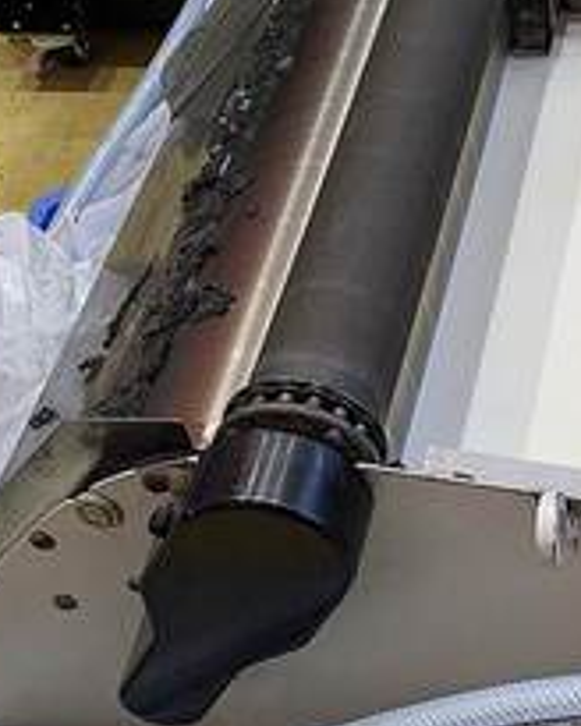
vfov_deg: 24.8
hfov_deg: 18.5
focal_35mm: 76
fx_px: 1634
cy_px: 538
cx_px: 797
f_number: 1.89
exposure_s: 1/33.3
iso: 87
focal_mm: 5.43
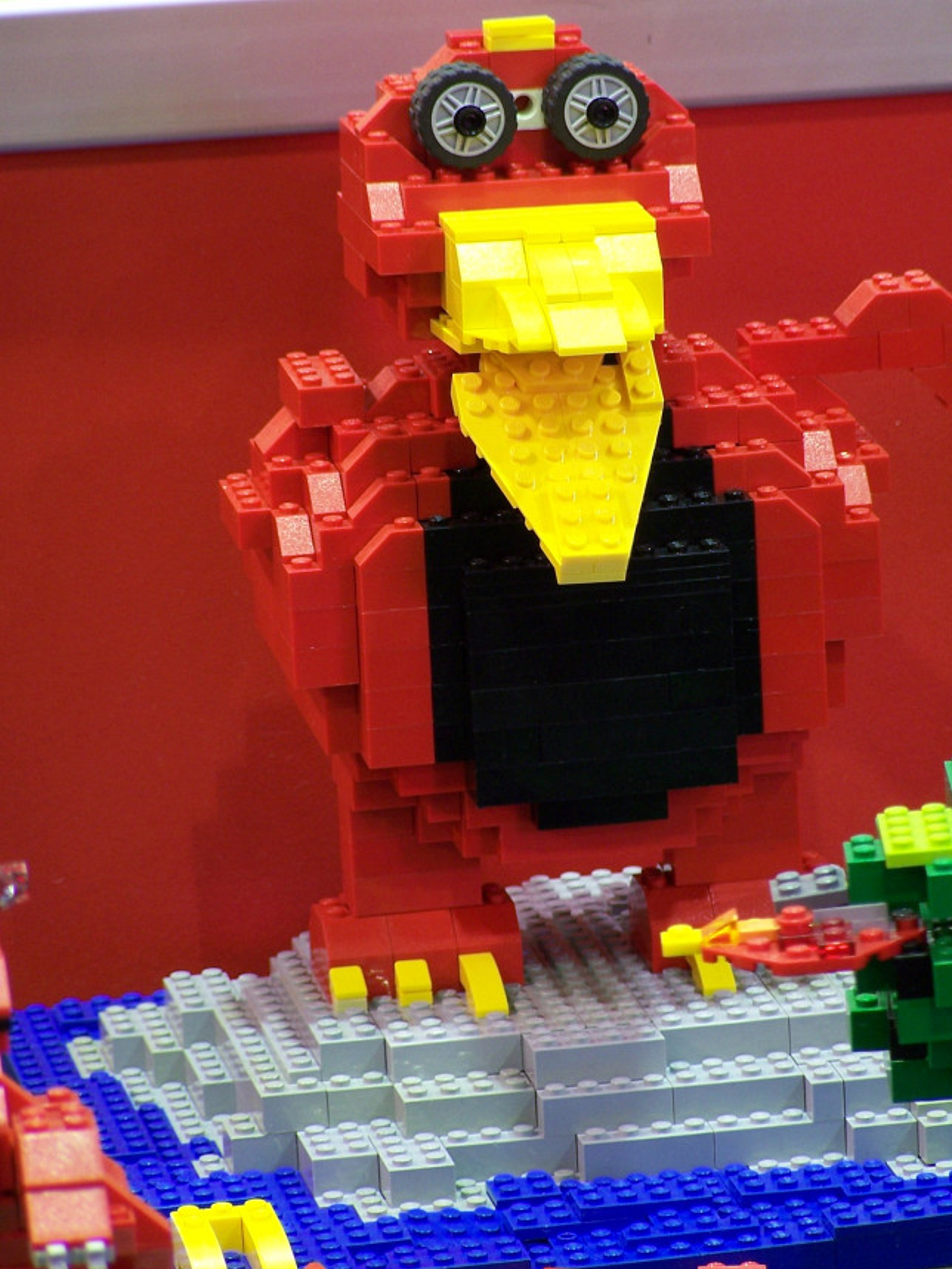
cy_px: 591
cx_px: 556
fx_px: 9536
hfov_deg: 5.7
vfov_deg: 7.6
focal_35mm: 260
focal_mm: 36.2
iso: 80
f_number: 3.2
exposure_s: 1/2
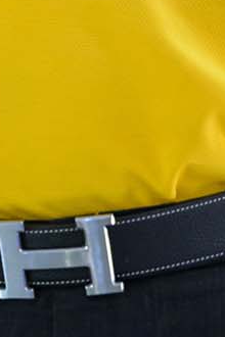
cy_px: -358
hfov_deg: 2.4
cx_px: 115
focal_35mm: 568
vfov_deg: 3.6
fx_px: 5325
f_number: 2.8
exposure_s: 1/200
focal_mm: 130
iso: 2200
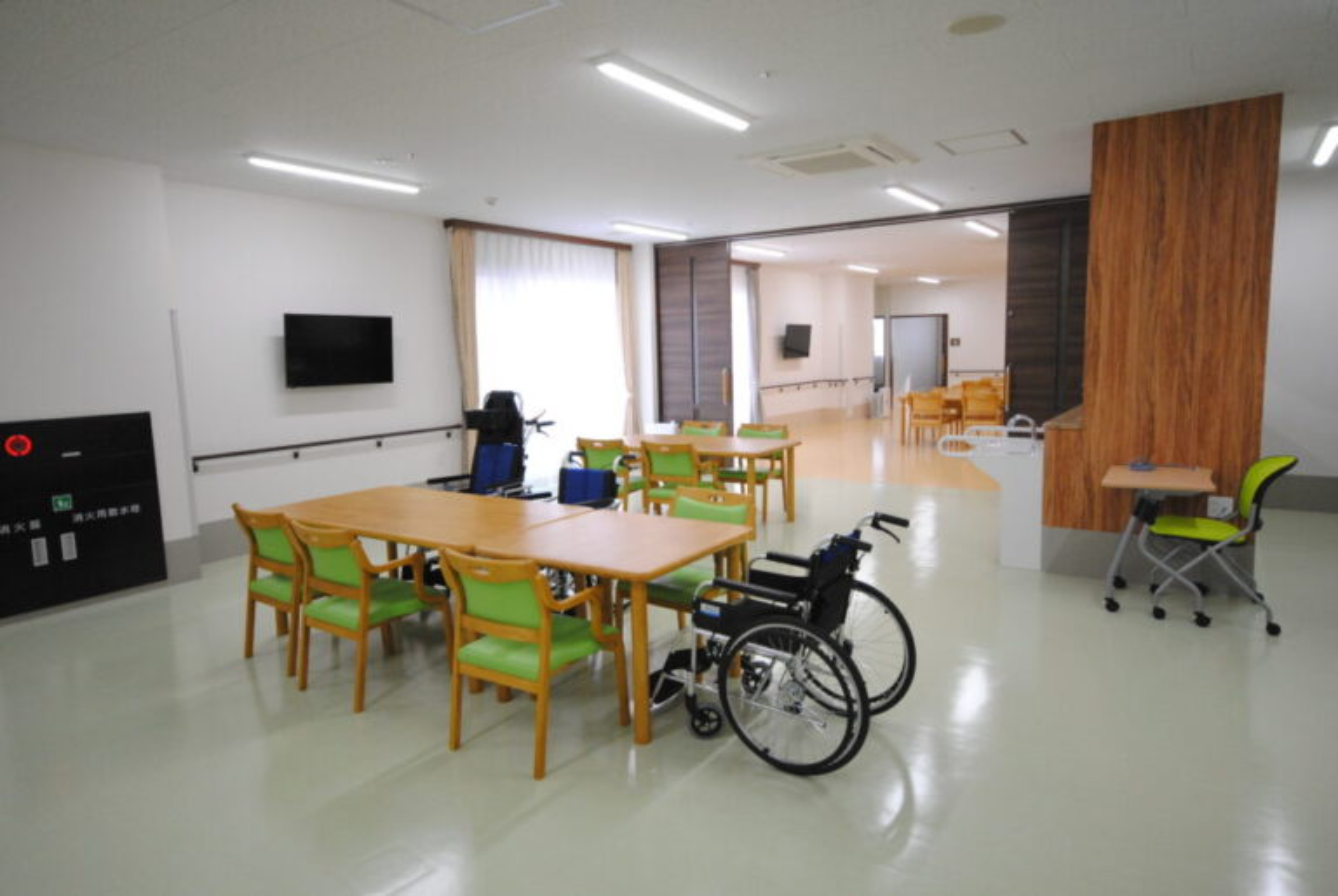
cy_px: 448
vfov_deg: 59.6
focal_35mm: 21
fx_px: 781
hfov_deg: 81.1
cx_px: 669
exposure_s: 1/100
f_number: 4.8
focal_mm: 14
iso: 800
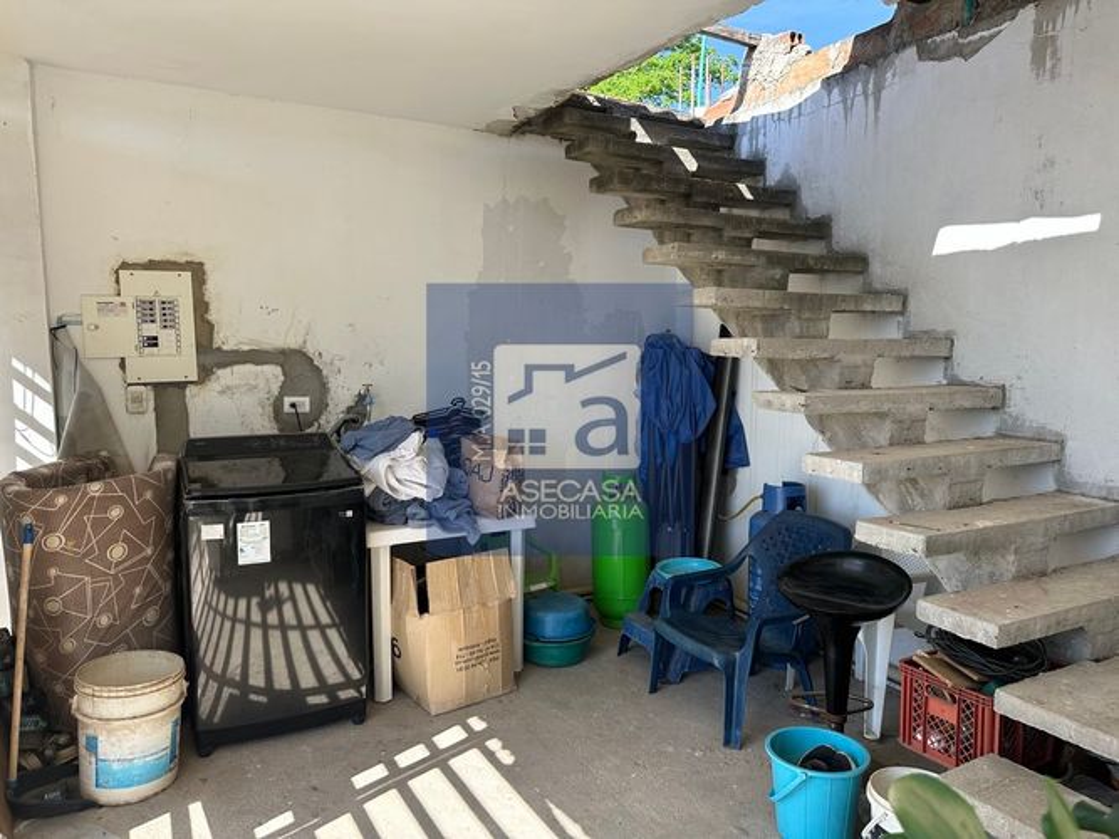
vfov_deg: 56.8
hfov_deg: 71.6
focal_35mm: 24
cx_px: 560
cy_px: 420
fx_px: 776
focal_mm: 6.86
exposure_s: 1/564
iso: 80
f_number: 1.78
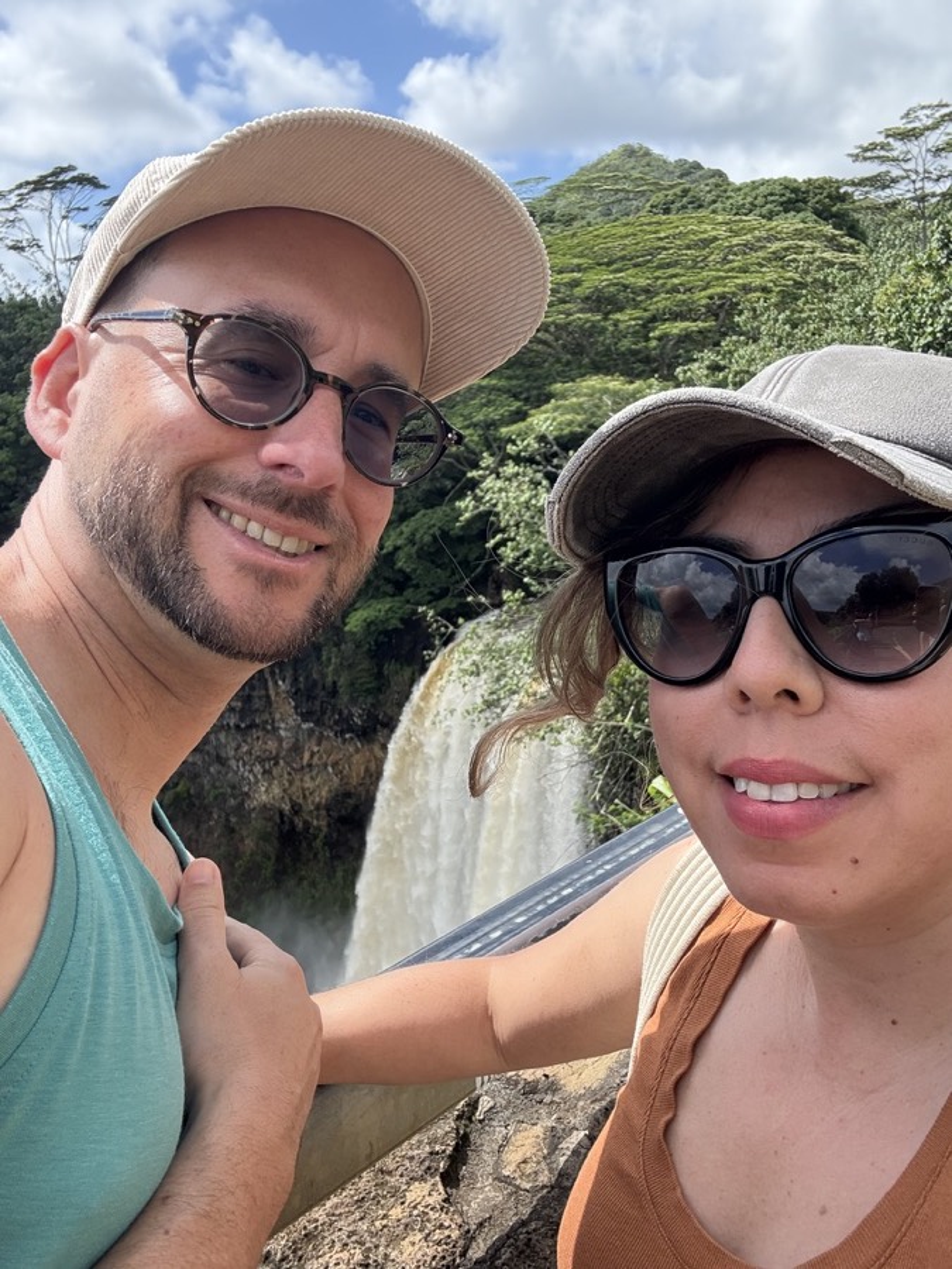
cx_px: 476
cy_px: 634
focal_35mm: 30
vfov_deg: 60.0
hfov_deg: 46.8
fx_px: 1100
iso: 32
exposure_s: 1/621
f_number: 1.9
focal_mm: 2.69
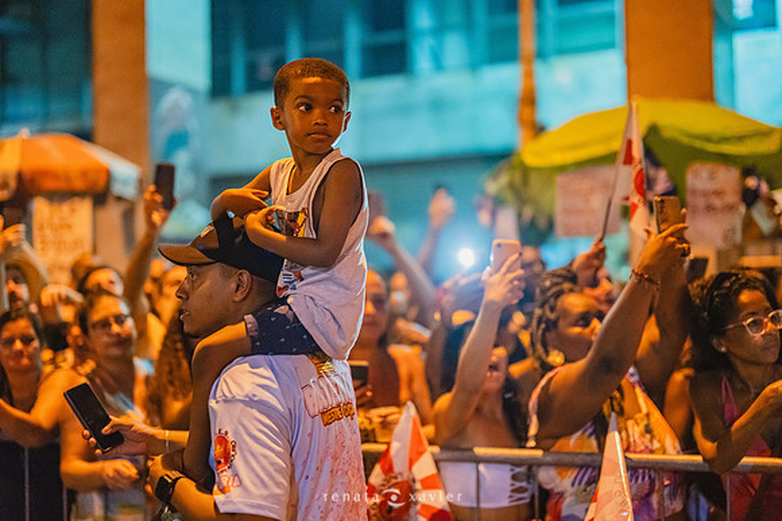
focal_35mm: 50
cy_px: 260
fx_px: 1086
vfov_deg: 27.0
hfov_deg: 39.6
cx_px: 391
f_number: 1.2
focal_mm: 50
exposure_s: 1/250
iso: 6400
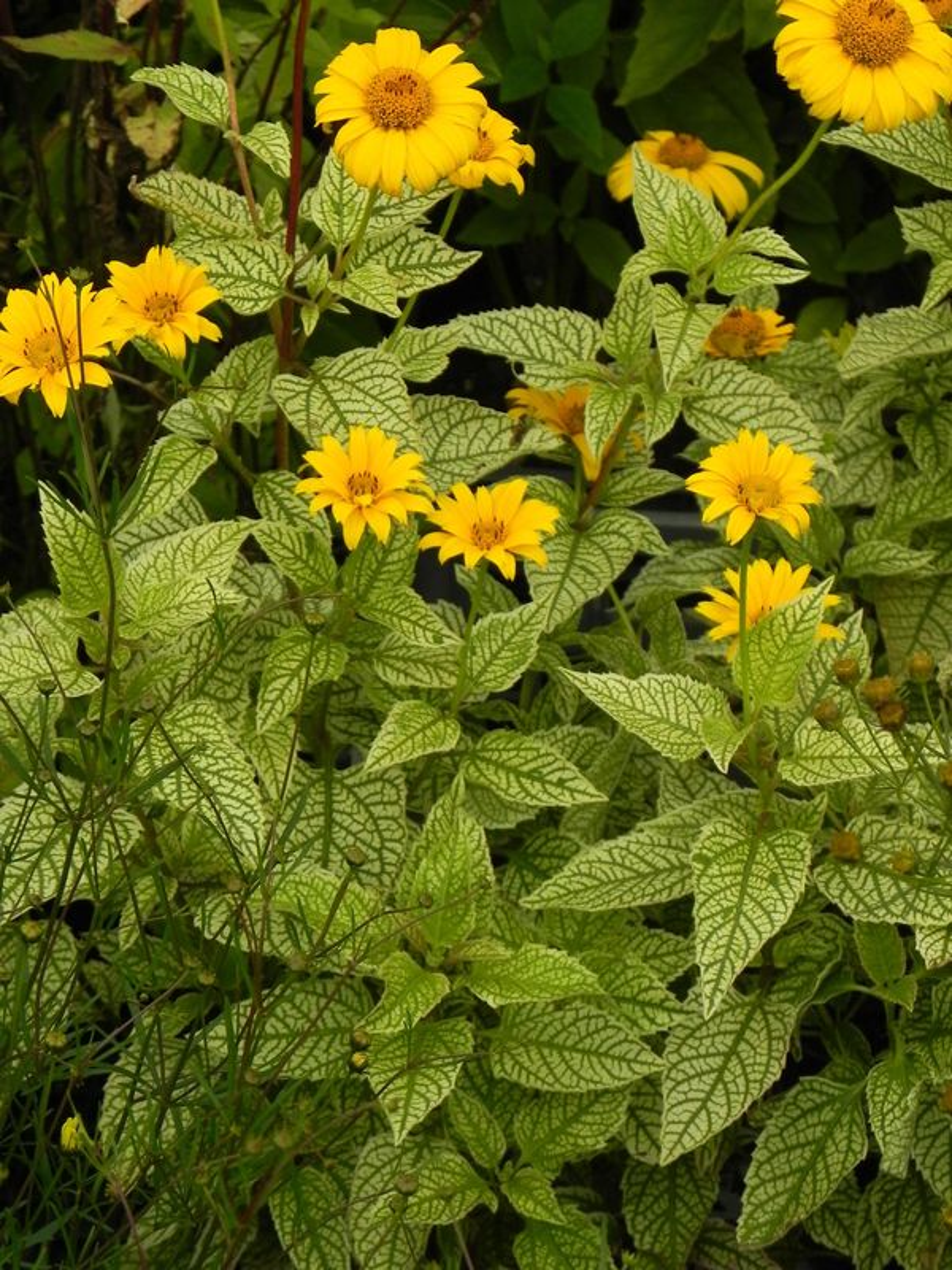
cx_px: 476
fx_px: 4730
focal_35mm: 129
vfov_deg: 15.3
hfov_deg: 11.5
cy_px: 635
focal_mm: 23
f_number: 5
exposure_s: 1/640
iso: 160
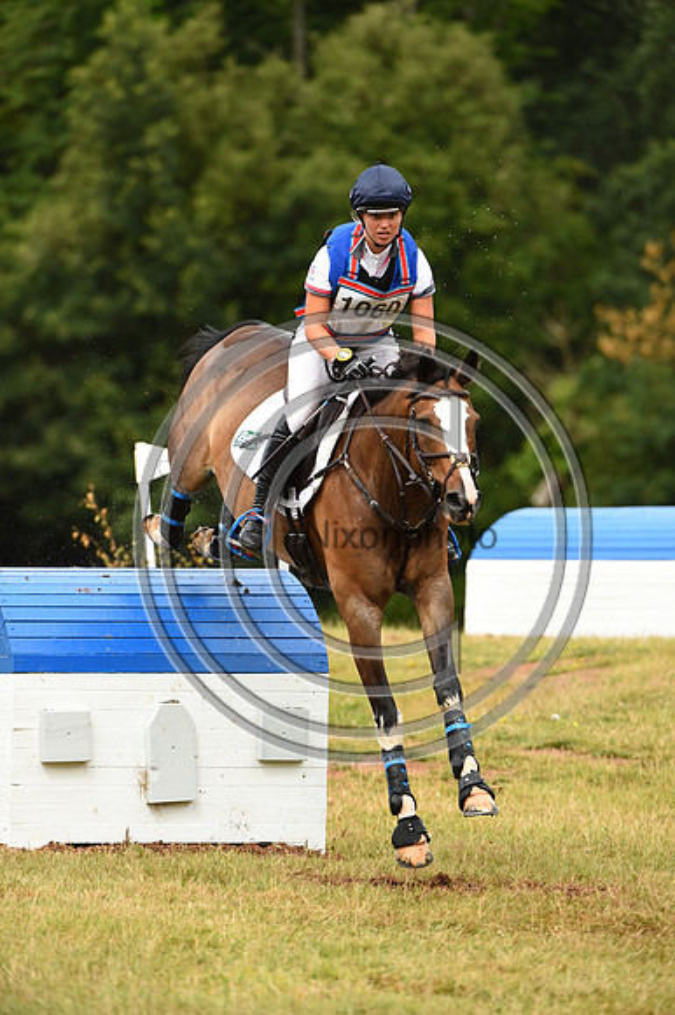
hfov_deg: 4.4
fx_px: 8728
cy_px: 508
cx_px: 338
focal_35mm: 310
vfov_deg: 6.7
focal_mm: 310
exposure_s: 1/1250
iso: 560
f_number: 5.6
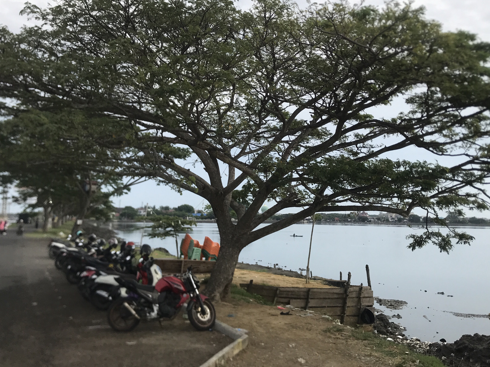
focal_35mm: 37
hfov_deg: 50.1
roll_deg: -1.1
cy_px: 156
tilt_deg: +8.4
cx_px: 261
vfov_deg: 38.6
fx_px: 524
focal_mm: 3.99
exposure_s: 1/1368
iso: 20
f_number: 1.8
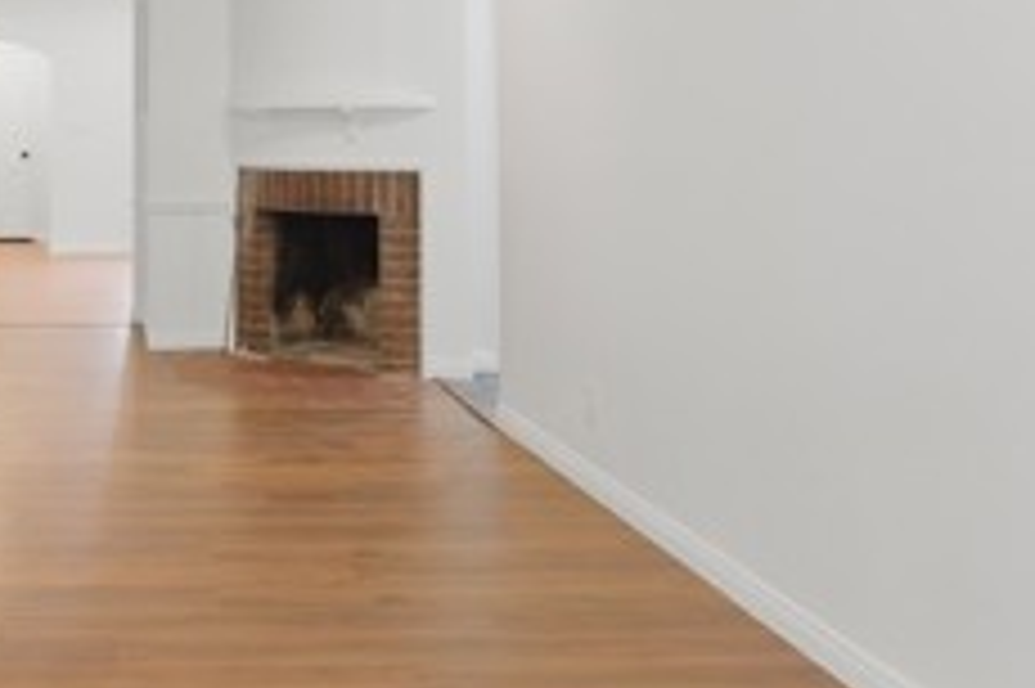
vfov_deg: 32.9
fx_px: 1120
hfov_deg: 45.2
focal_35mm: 39
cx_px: 112
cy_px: 110
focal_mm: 14
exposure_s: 2
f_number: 14
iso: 160
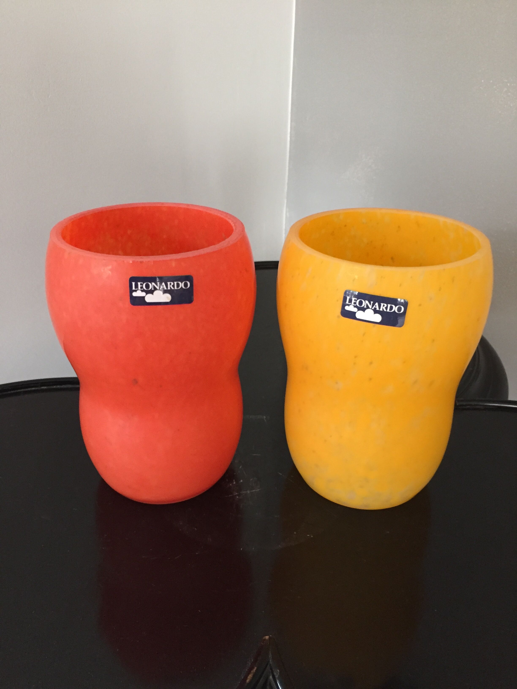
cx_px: 258
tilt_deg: -28.5
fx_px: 577
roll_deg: +1.4
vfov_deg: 61.7
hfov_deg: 48.2
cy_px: 344
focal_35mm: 29
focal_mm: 4.15
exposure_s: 1/20
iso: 250
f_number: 2.2
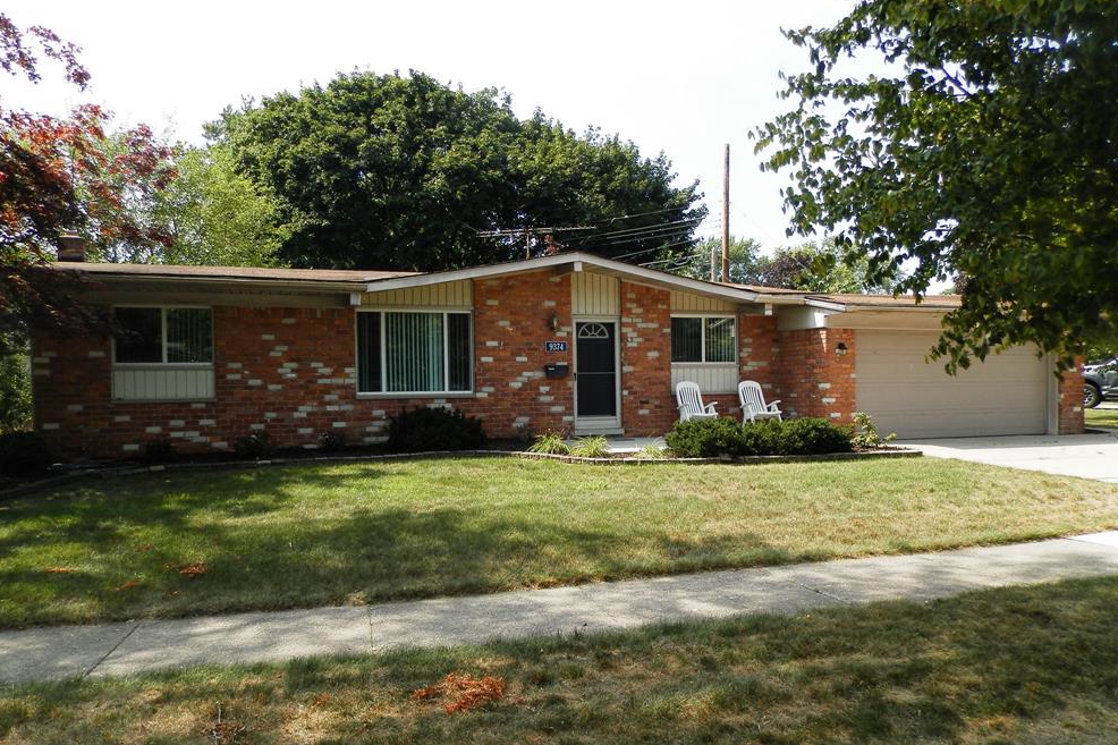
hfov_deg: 67.4
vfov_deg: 47.8
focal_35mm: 27
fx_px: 838
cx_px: 552
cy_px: 409
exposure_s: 1/50
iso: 80
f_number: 8.7
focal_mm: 4.5
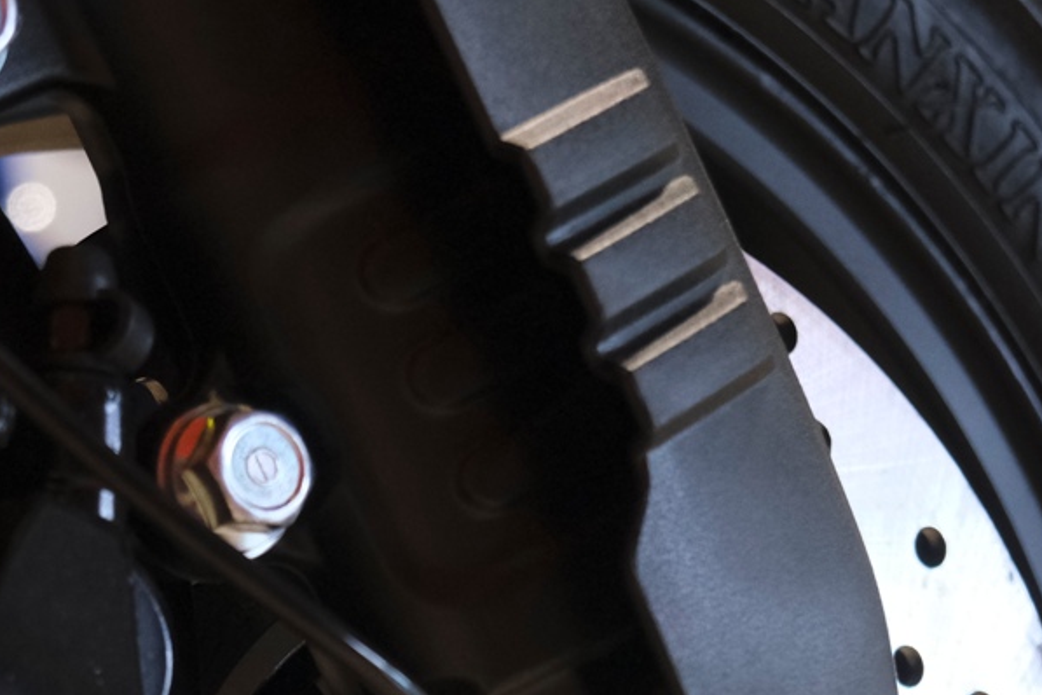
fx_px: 3415
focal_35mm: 118
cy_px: 874
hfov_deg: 17.2
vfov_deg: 11.3
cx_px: 180
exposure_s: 1/160
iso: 2500
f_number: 4
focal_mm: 29.2
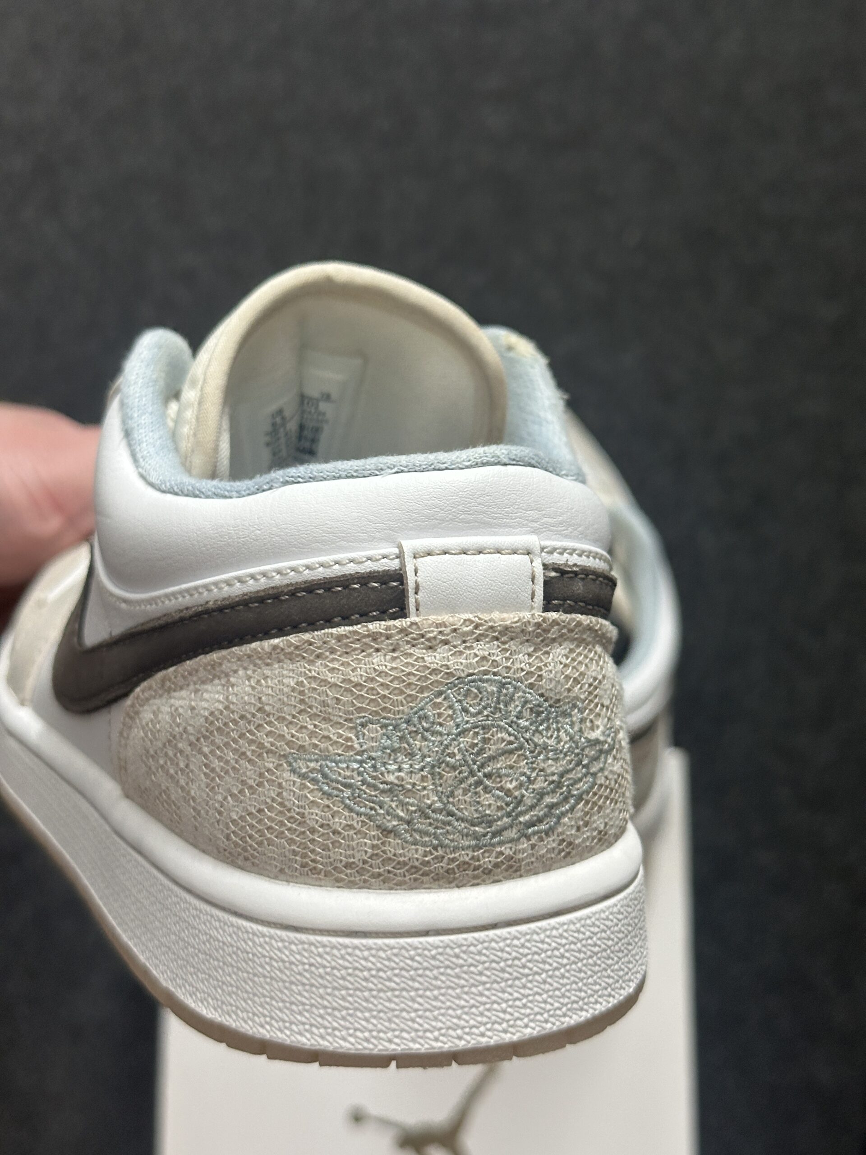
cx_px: 433
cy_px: 578
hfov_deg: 30.3
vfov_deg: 39.7
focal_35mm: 48
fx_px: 1601
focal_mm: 6.86
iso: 200
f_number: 1.78
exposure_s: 1/50
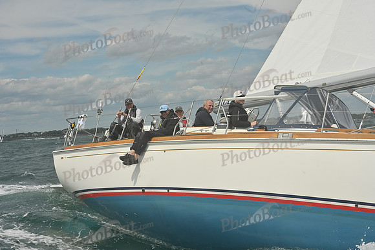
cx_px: 188
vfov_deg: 19.5
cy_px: 125
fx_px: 729
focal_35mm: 70
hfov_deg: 28.8
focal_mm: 70
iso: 320
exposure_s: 1/1250
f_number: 14
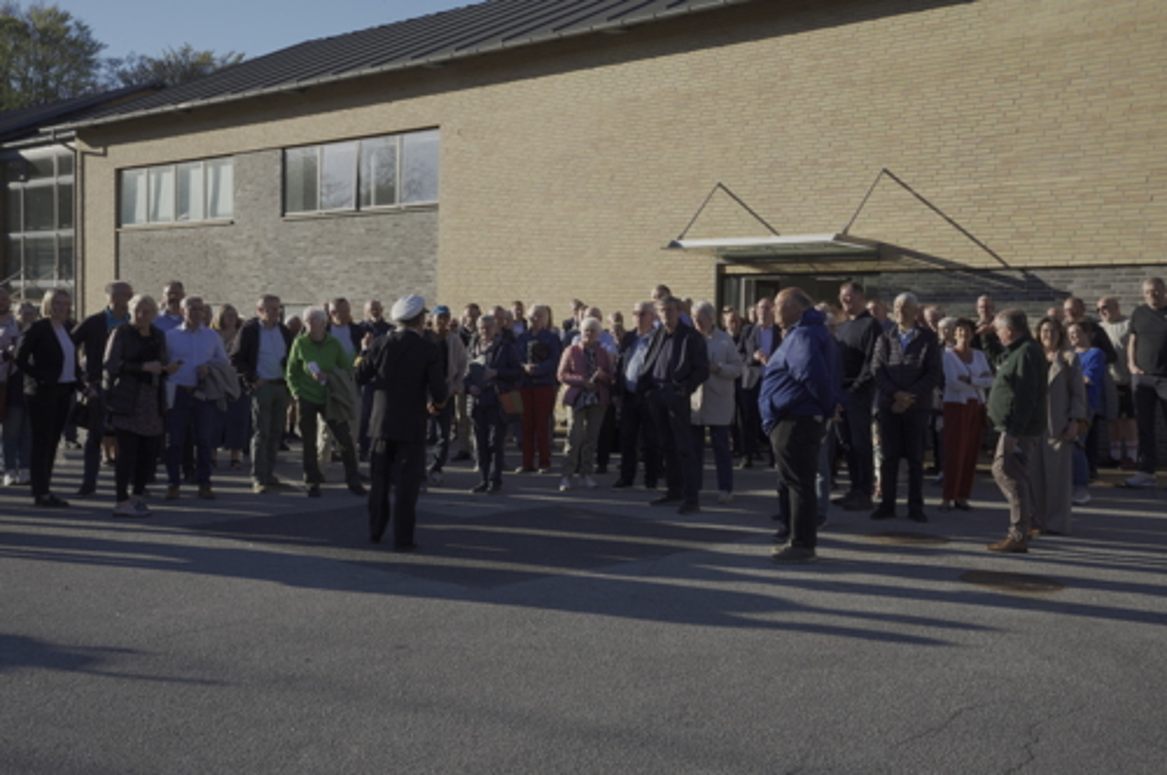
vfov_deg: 34.2
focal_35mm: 39
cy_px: 388
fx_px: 1259
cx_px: 584
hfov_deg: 49.7
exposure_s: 1/40
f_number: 22
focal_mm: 38.9
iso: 200
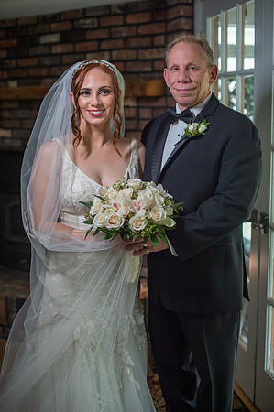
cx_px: 137
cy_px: 206
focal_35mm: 50
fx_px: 572
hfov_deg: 26.9
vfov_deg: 39.6
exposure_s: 1/400
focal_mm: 50
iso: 1000
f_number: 2.5
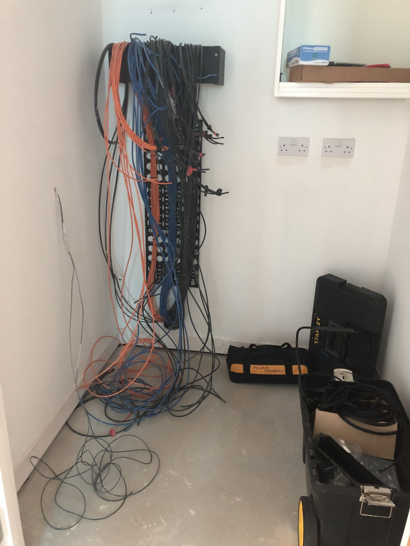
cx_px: 205
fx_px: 442
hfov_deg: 49.7
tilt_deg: -19.5
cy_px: 273
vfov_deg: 63.4
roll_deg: -2.7
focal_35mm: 28
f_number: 1.8
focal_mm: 4
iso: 80
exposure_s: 1/8
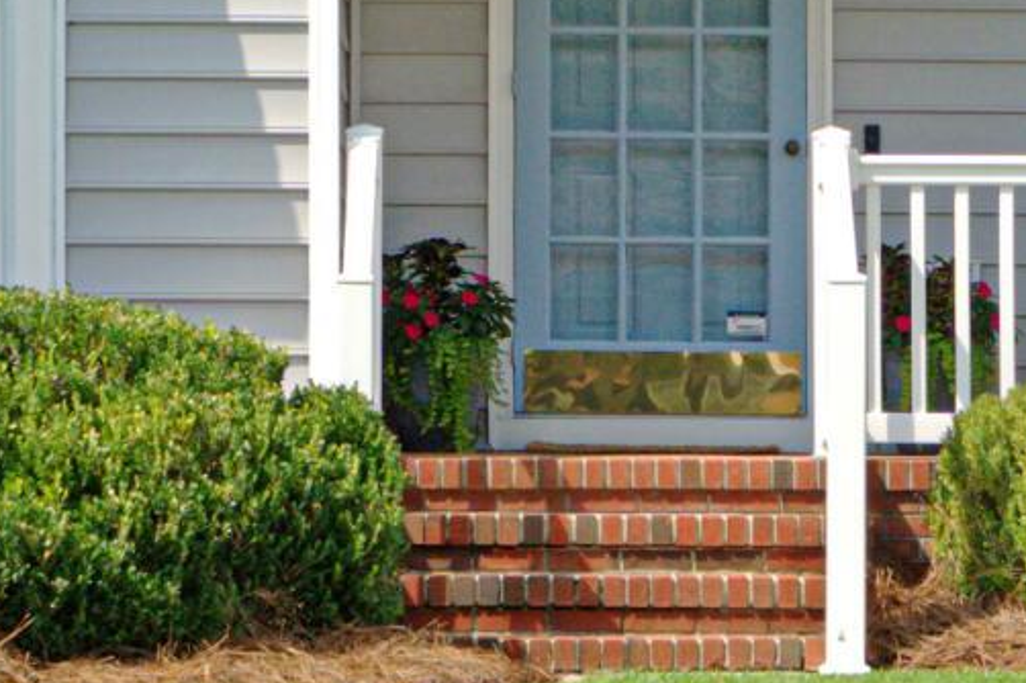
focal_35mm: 209
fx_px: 5952
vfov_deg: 6.5
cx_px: 617
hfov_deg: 9.8
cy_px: -197
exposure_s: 1/800
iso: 100
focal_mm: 35
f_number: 8
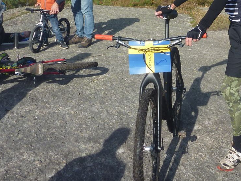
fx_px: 425
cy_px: -13
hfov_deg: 30.1
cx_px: 225
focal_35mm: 61
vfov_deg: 22.8
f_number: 3.3
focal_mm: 4.9
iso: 80
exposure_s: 1/640
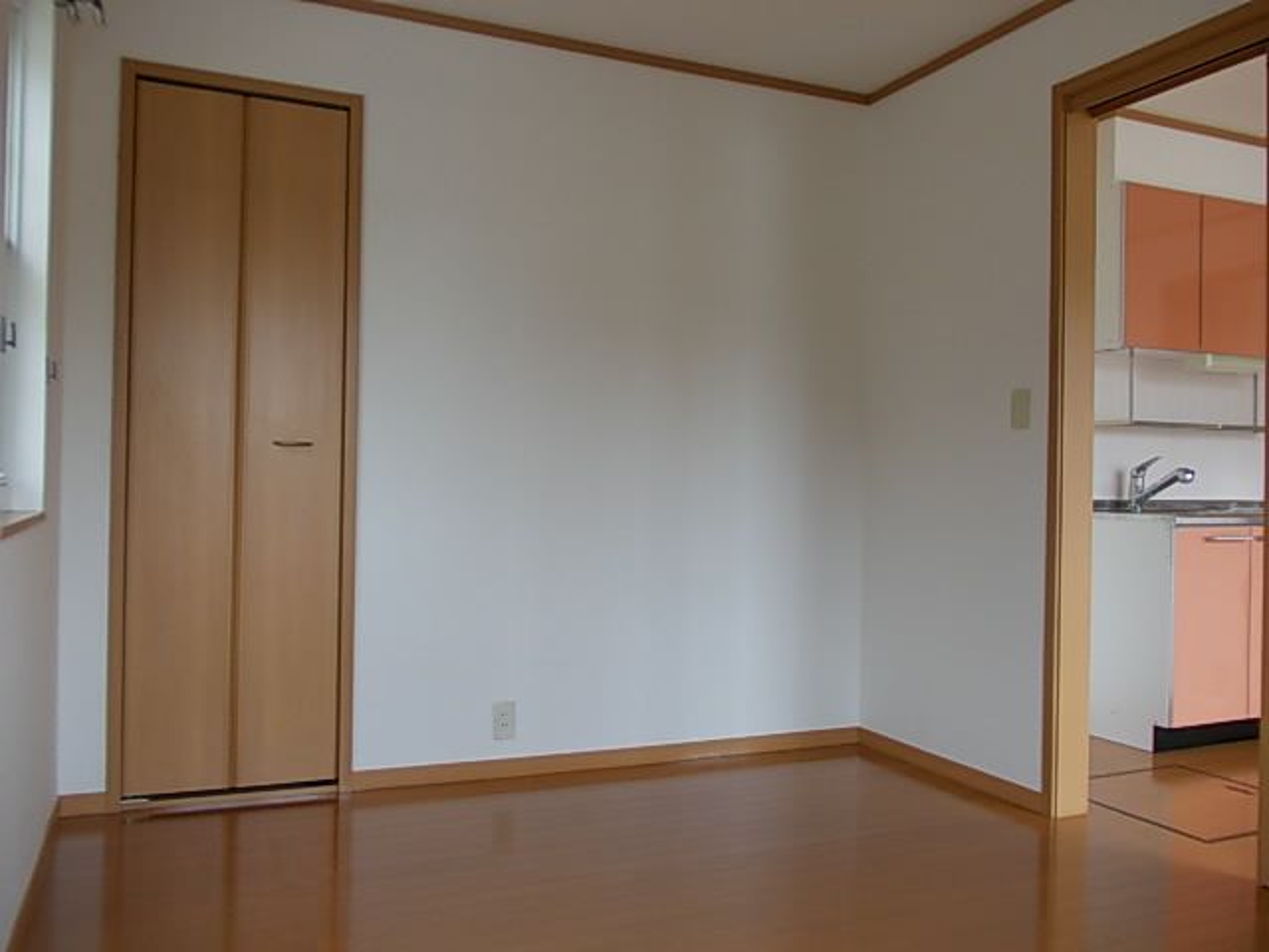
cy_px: 476
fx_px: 1026
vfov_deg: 49.7
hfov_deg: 63.4
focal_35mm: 28
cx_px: 634
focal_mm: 4
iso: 80
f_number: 2.7
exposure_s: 1/80
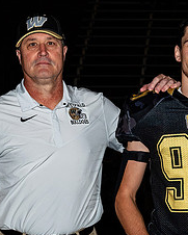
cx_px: 157
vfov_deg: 9.7
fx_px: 1383
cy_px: 210
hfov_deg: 7.8
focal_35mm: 199
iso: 320
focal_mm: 40
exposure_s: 1/200
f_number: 5
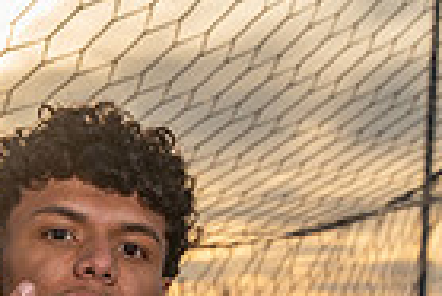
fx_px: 2470
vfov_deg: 6.5
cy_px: 710
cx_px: 76
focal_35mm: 201
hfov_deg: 10.2
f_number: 8
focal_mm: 62
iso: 100
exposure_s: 1/250
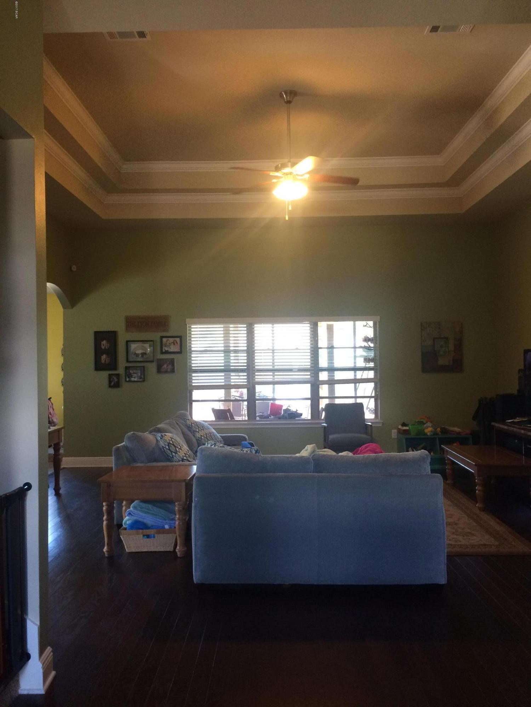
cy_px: 354
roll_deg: +2.8
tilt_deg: +2.5
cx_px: 266
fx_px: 593
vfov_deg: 61.7
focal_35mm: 29
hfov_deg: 48.2
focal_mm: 4.15
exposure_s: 1/30
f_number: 2.2
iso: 160
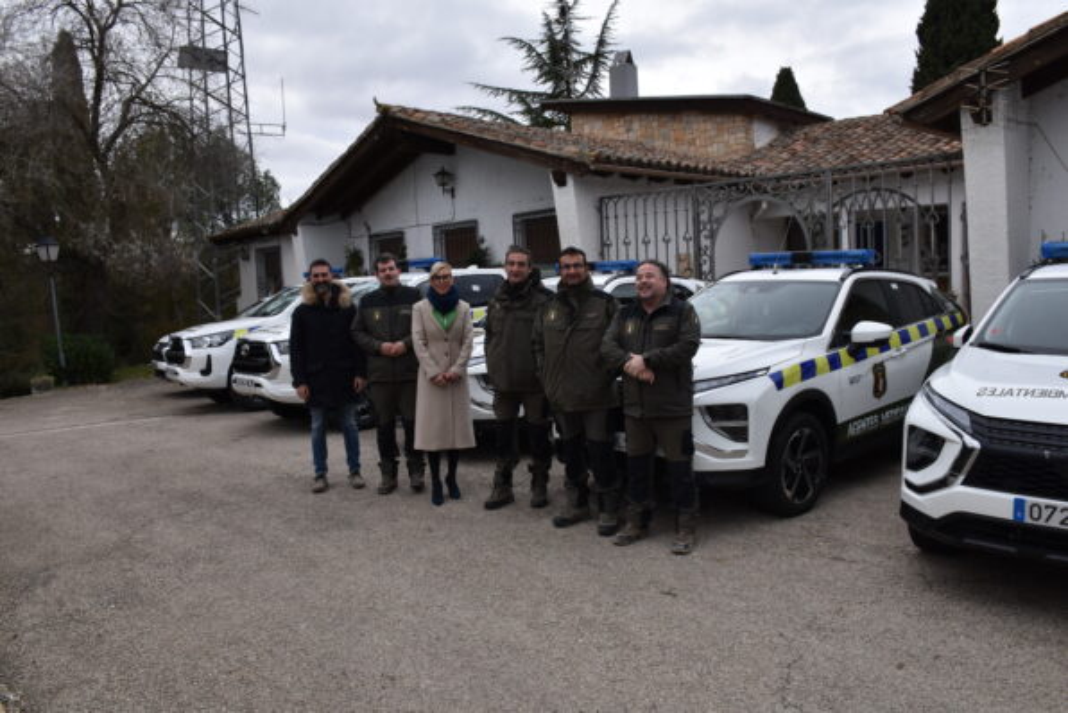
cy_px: 356
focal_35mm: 27
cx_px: 534
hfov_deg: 67.4
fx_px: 801
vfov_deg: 48.0
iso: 220
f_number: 8
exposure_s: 1/250
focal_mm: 18
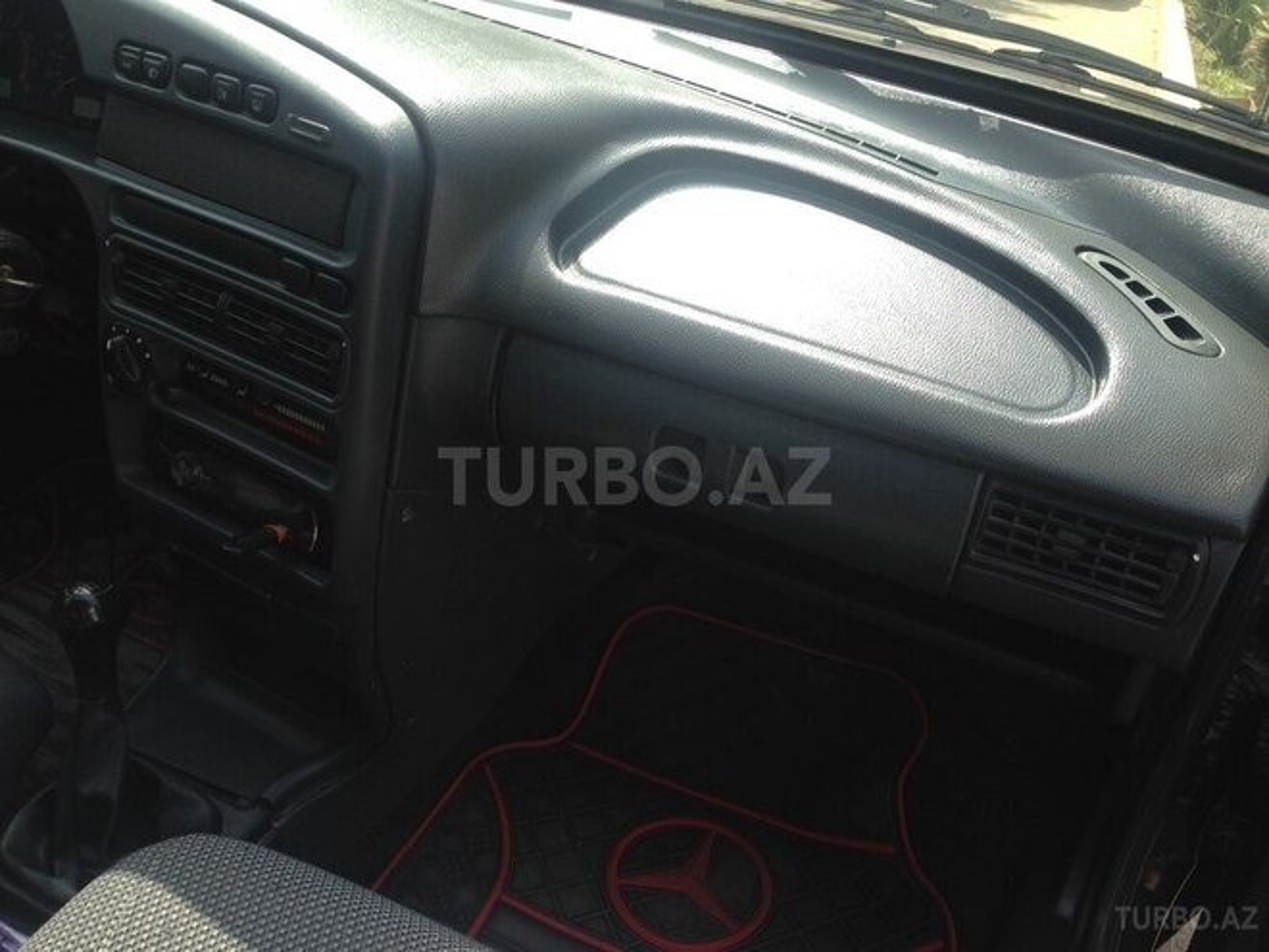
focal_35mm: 33
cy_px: 476
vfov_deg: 42.9
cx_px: 634
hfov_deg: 55.4
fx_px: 1210
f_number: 2.4
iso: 50
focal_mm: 4.12
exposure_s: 1/398
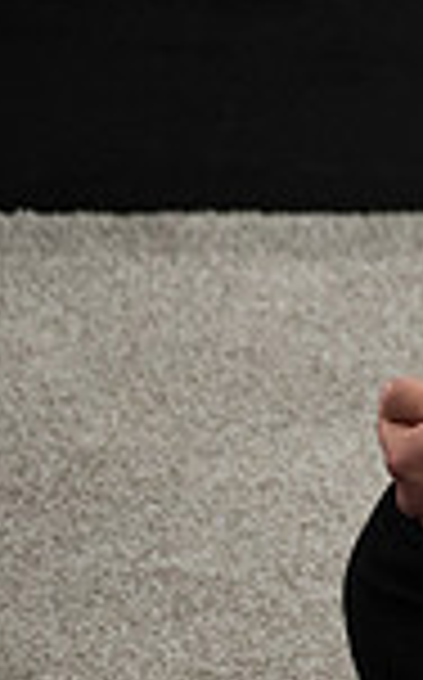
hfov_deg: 1.7
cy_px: -23
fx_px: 14188
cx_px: 1197
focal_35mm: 767
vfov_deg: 2.7
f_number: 5.6
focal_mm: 196
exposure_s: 1/160
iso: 5000
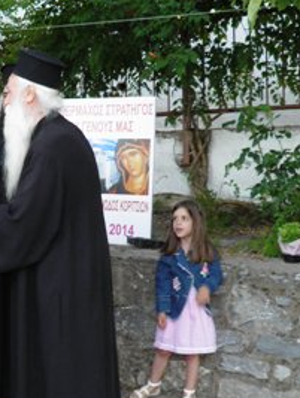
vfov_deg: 28.9
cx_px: -73
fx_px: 772
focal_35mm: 67
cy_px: 201
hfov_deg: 20.4
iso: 100
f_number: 2.8
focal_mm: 4.9
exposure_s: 1/30
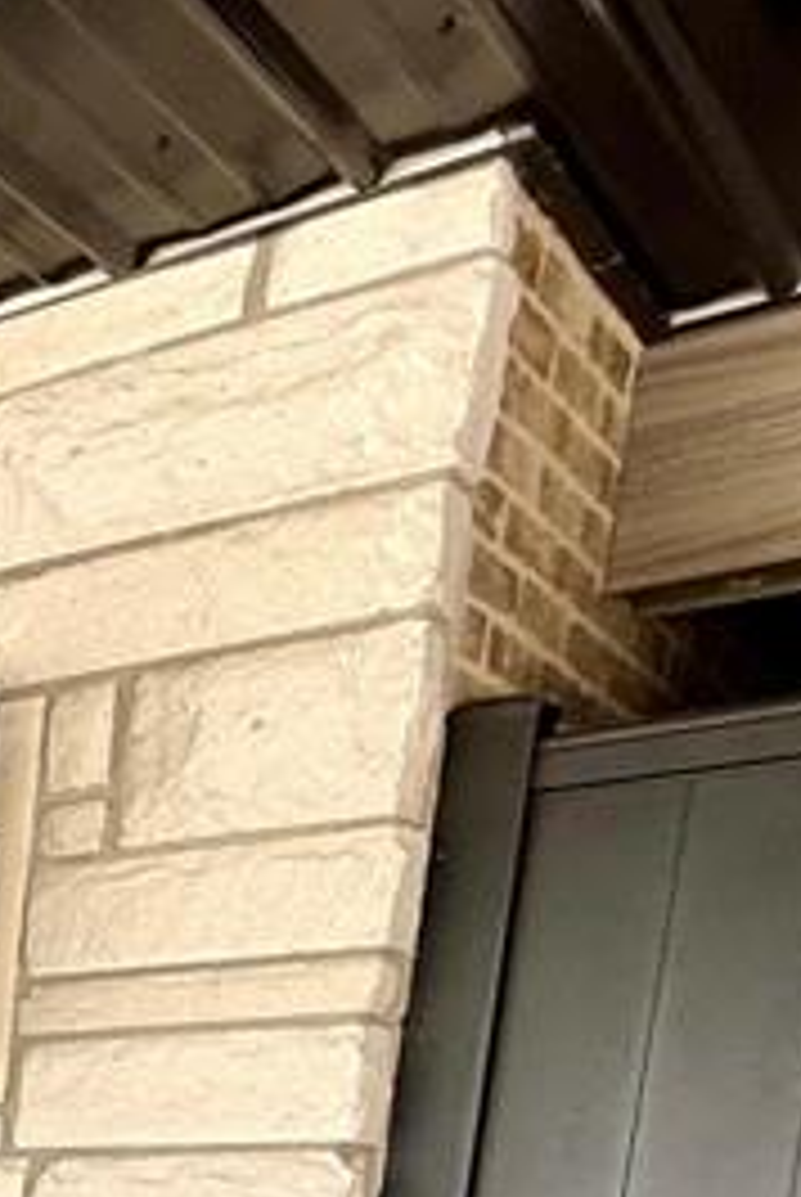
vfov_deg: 29.6
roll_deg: -0.3
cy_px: 1503
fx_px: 1864
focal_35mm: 56
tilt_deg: -7.8
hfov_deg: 14.4
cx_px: -1184
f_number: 2.2
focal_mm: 2.22
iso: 50
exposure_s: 1/154
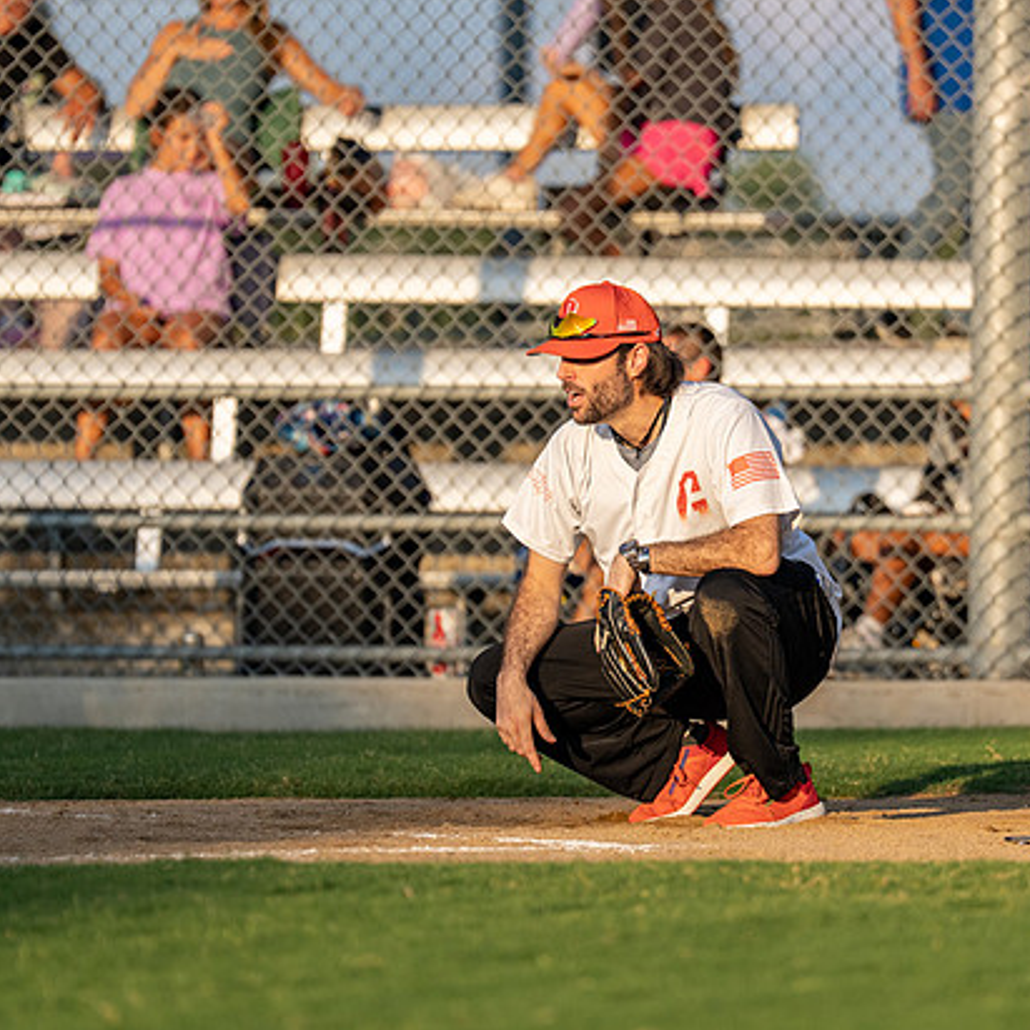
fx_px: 12759
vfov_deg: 4.6
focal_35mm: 379
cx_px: 676
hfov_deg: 4.6
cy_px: 485
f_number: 2.8
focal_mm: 200
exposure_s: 1/4000
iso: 400
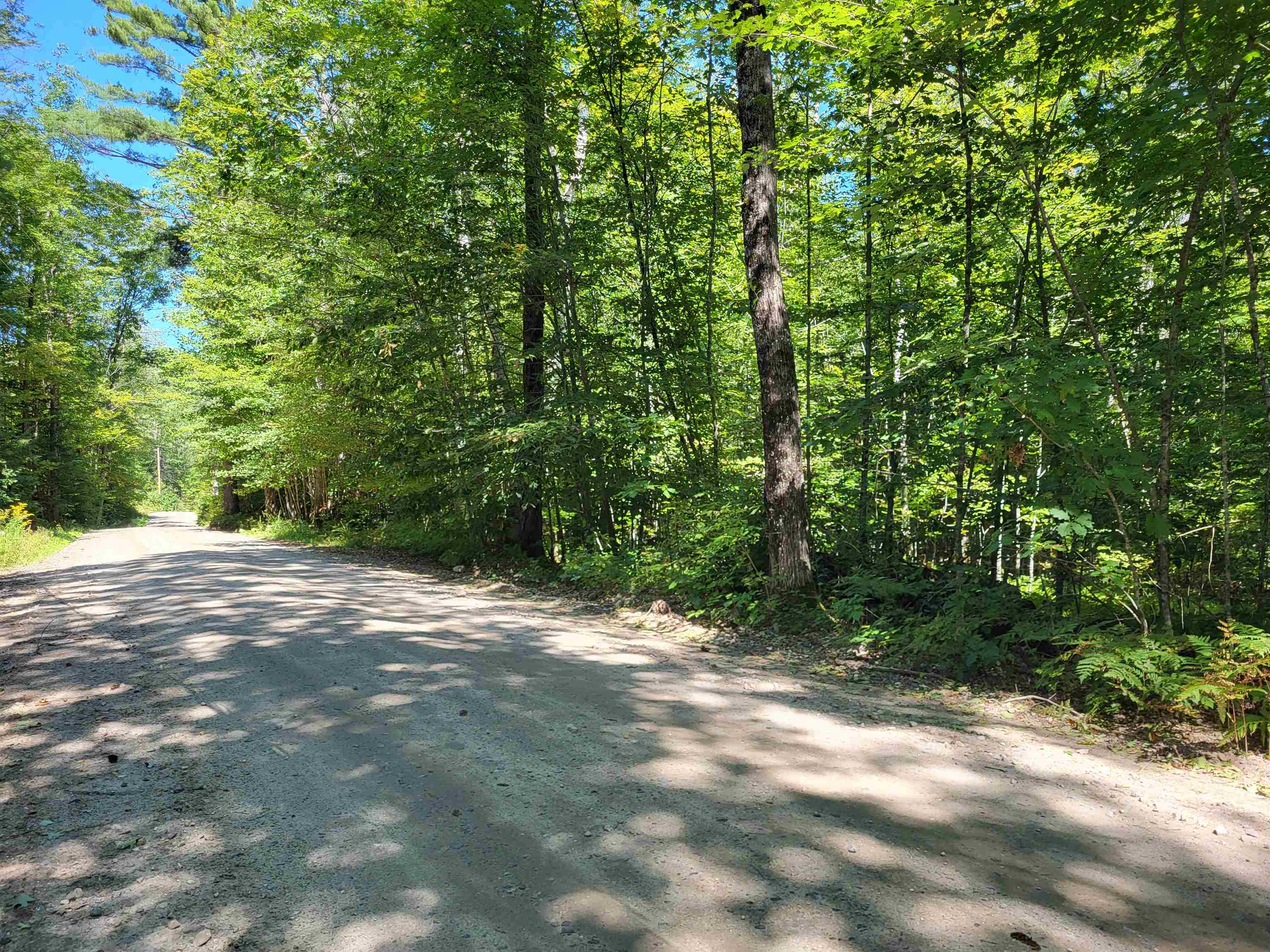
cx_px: 635
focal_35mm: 26
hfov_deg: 67.3
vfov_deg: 53.1
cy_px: 476
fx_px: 954
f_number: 1.8
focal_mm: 5.4
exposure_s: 1/263
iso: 40
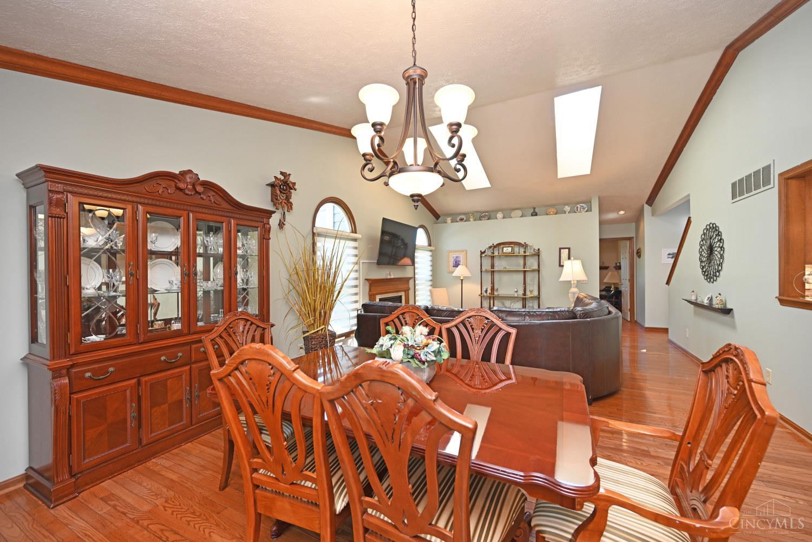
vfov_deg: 81.2
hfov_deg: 104.3
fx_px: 316
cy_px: 271
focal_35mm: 14
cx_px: 406
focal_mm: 14
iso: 280
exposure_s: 1/60
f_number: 4
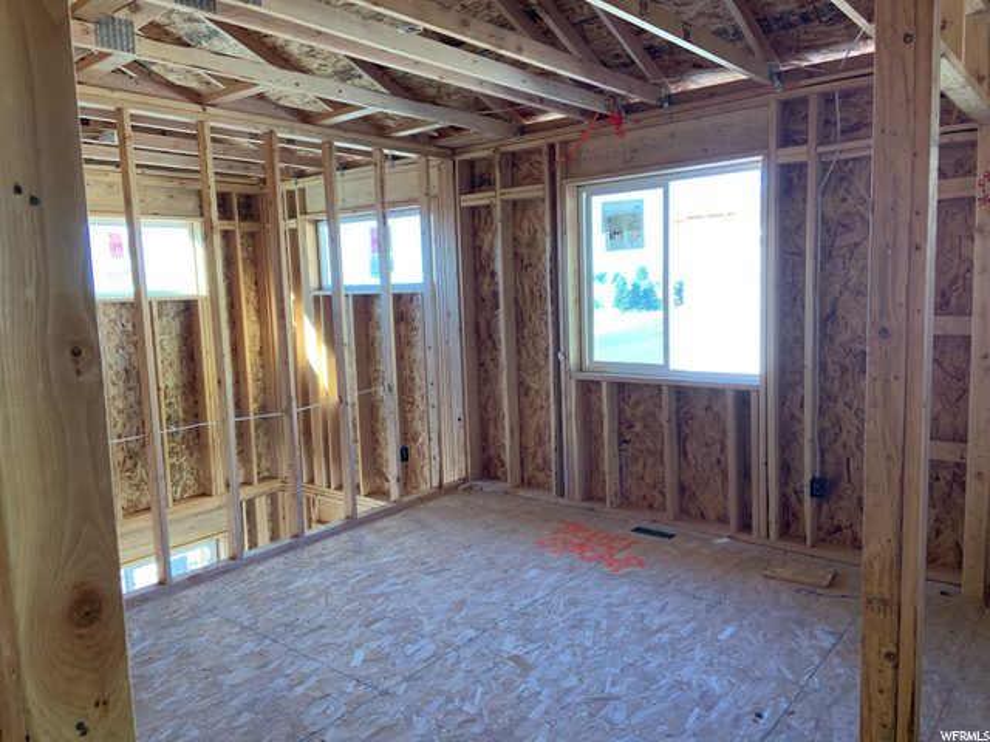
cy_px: 371
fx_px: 744
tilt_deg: -7.1
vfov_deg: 53.1
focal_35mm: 26
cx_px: 495
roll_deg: +2.7
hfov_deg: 67.3
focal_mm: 4.25
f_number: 1.8
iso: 100
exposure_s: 1/87
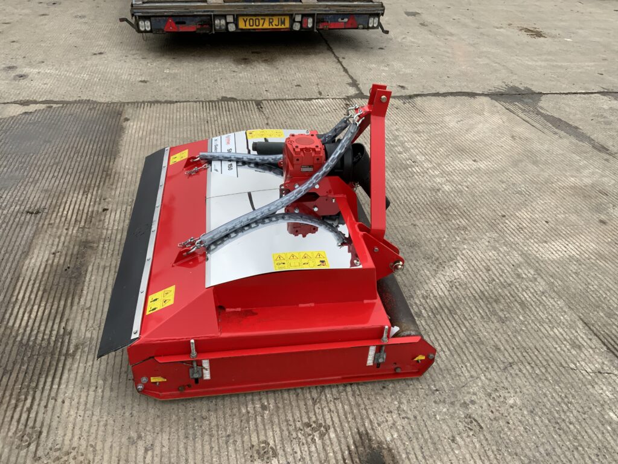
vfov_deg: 48.2
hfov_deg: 61.7
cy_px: 232
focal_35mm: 29
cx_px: 309
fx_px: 518
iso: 16
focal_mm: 3
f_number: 1.8
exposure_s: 1/1121
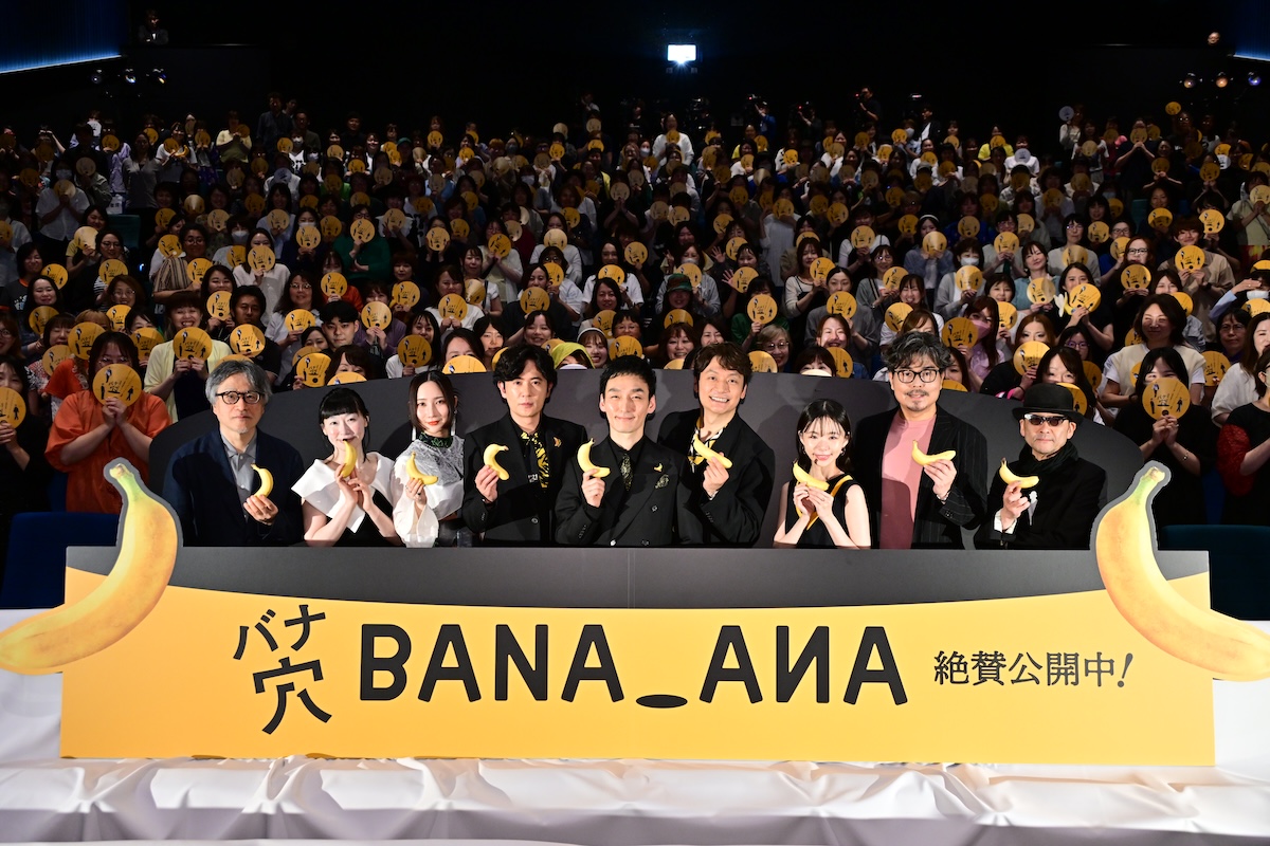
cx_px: 635
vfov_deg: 38.4
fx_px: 1217
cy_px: 423
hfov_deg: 55.1
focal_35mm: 34
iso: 2000
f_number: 4.8
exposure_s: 1/200
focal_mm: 34.5
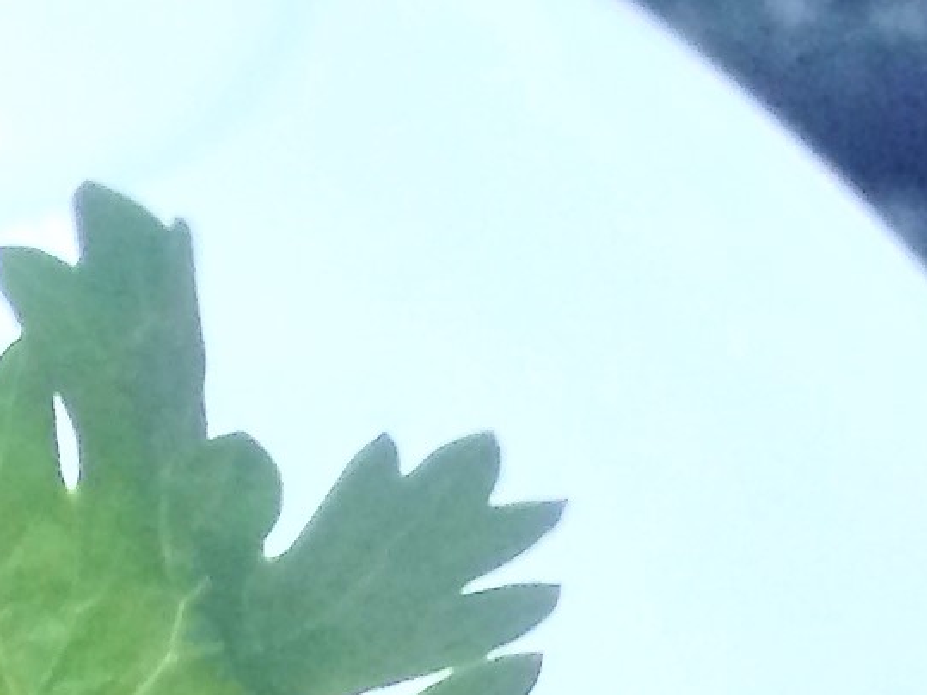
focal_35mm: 200
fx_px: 5355
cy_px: 2021
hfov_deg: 8.5
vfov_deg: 6.8
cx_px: -1694
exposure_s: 1/20
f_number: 2.4
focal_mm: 4.12
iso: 100
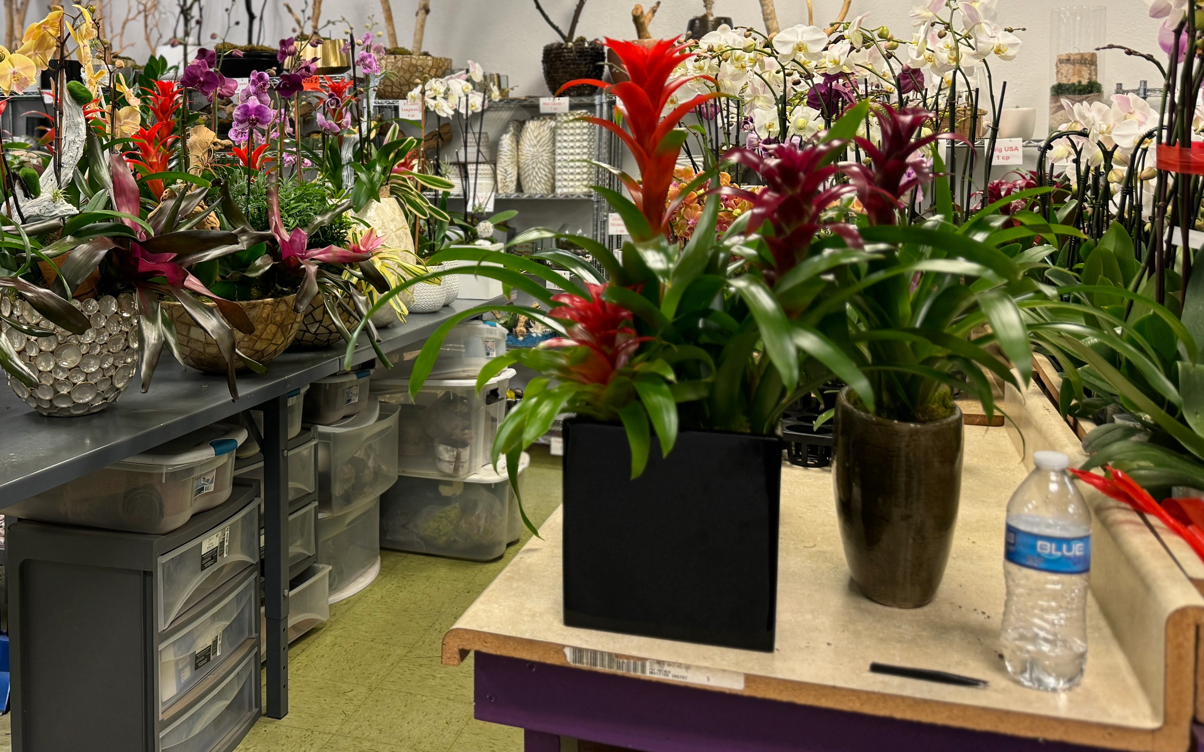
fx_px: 1214
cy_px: 238
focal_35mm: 37
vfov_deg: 34.1
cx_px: 373
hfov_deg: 51.5
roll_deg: +0.5
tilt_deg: -3.8
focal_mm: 6.76
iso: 160
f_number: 1.78
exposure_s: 1/45
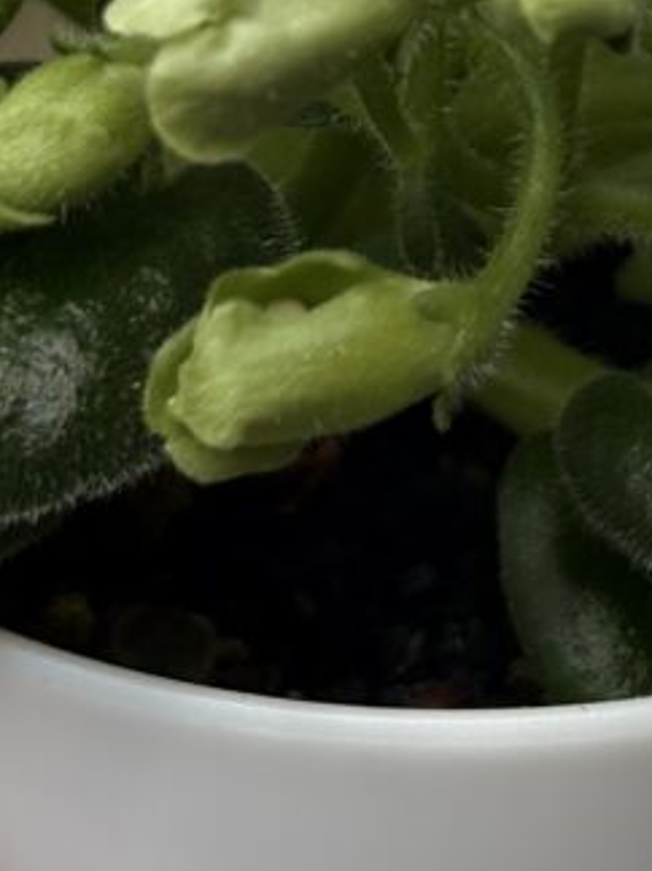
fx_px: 4146
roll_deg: -2.0
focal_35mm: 165
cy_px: -391
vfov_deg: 11.5
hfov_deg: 9.0
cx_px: 517
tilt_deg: -15.2
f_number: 1.6
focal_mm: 5.96
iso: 40
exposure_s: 1/1901
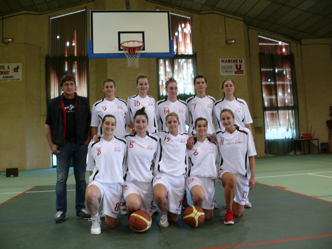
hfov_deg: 52.6
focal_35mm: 35
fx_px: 336
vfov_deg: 40.7
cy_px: 124
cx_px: 166
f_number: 2.8
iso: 125
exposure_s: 1/30
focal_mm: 7.4
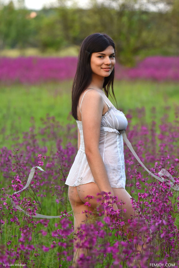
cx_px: 90
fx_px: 1191
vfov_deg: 12.8
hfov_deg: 8.6
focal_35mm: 160
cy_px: 134
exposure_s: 1/400
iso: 1250
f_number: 5.6
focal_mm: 160
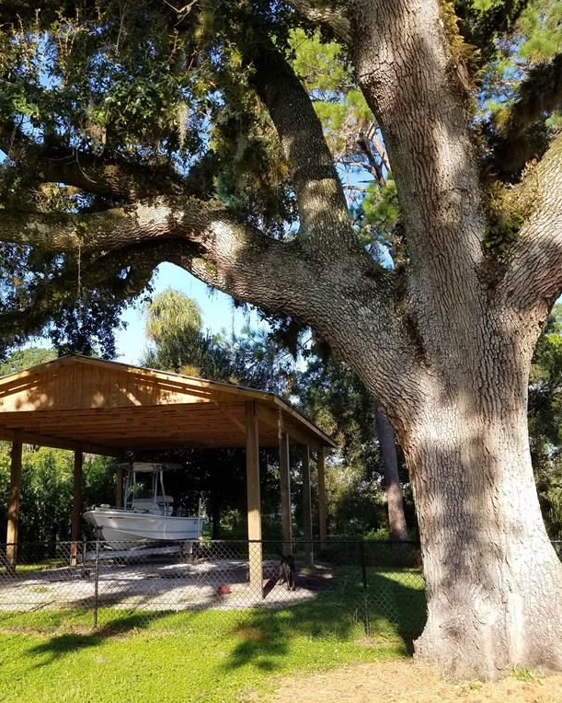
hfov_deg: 42.7
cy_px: 351
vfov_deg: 52.8
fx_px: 707
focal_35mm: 34
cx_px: 186
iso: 50
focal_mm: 4.2
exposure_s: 1/772
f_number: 1.7
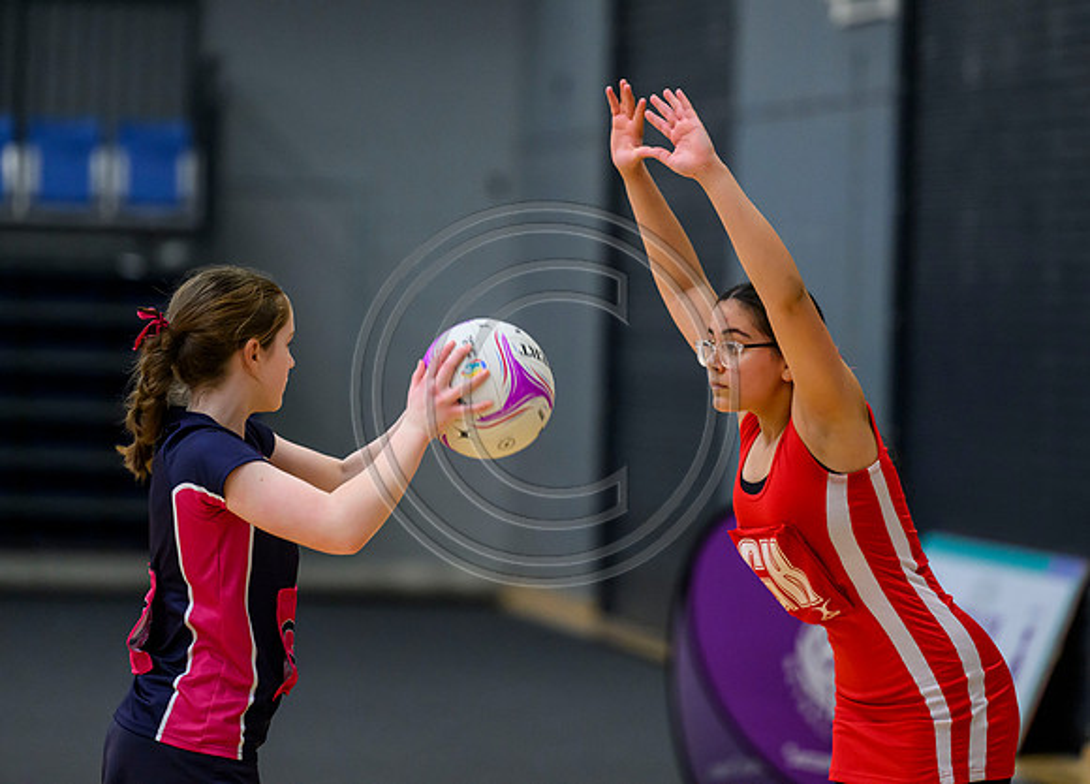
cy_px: 323
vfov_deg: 5.8
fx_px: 7682
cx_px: 567
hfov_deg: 8.1
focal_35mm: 248
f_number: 3.2
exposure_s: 1/800
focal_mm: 200
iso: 5000
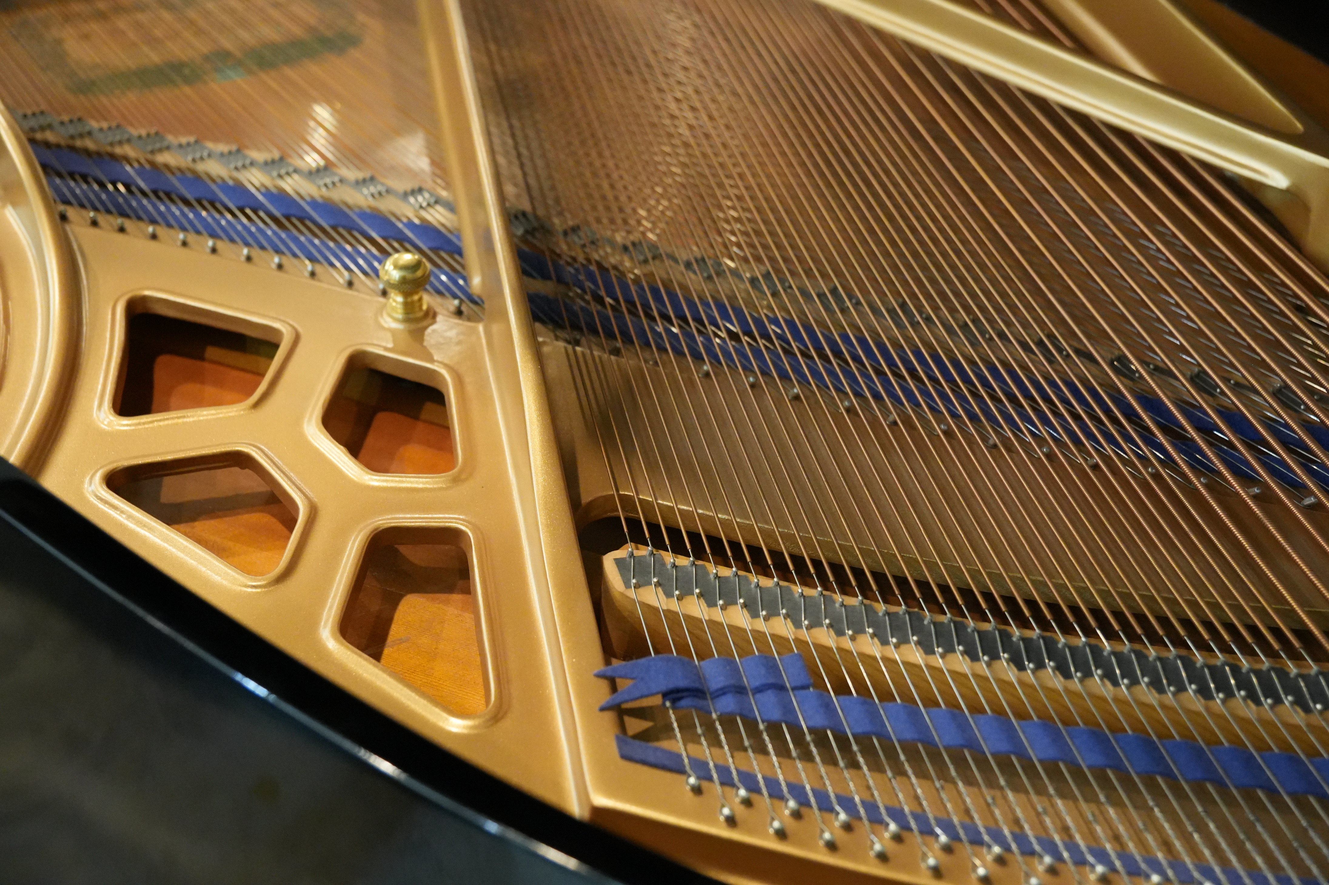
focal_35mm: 48
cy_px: 442
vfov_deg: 28.1
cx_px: 664
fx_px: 1771
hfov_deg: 41.1
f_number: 2.8
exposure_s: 1/160
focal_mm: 32
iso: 4000
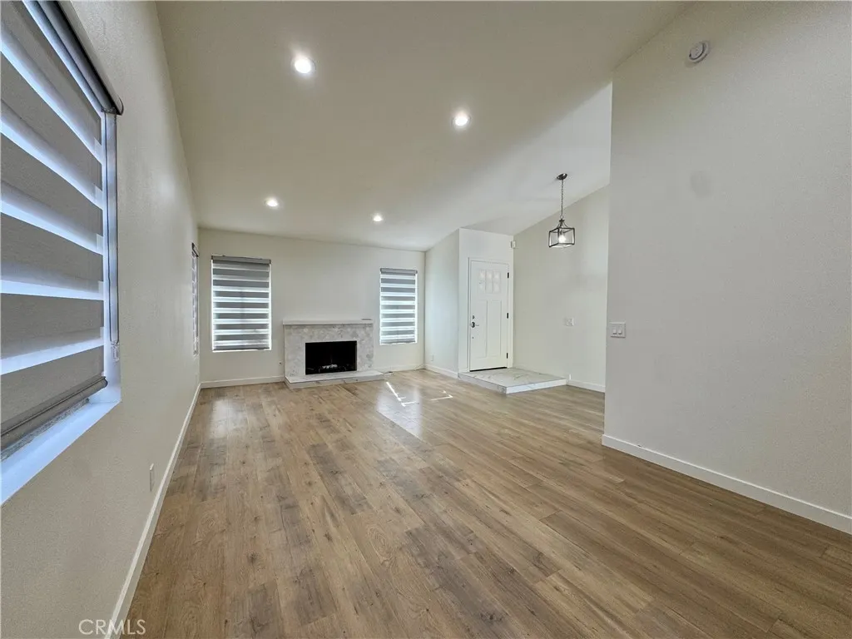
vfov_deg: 85.7
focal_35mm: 14
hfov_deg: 102.1
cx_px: 426
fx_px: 345
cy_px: 320
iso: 100
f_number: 2.2
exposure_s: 1/120
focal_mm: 2.22
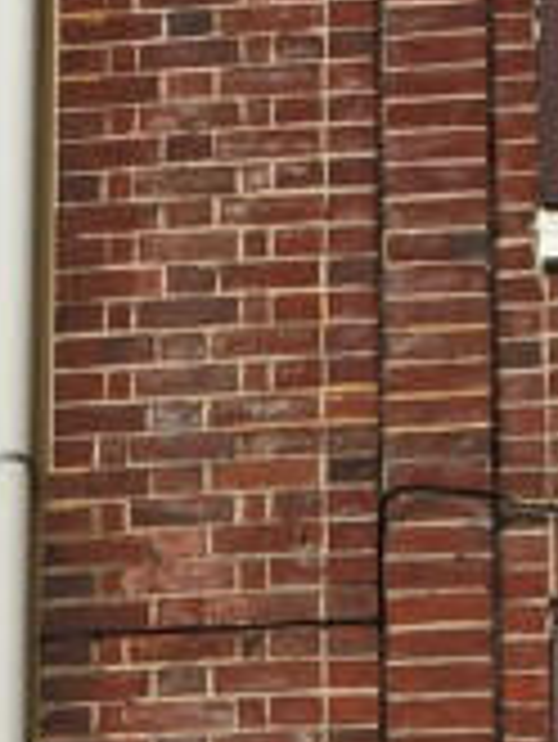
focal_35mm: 180
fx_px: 3864
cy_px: 1381
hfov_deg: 8.2
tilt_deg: +11.6
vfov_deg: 10.3
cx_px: 126
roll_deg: -1.4
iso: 32
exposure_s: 1/3049
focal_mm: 4.15
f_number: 2.2
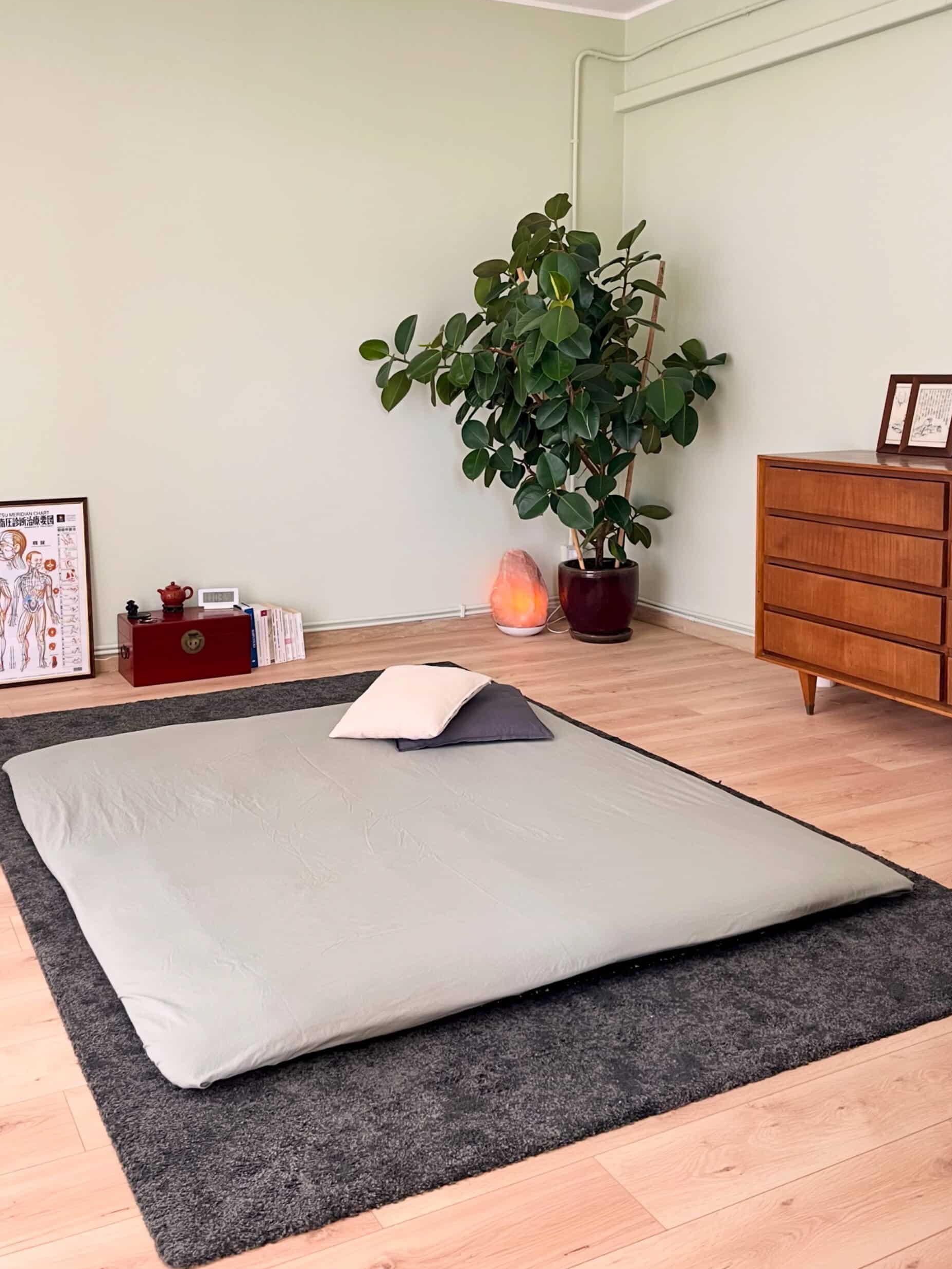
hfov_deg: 51.4
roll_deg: -0.5
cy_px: 620
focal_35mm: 27
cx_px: 469
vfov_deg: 65.3
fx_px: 990
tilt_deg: -4.3
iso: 125
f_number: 1.6
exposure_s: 1/66
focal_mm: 5.1
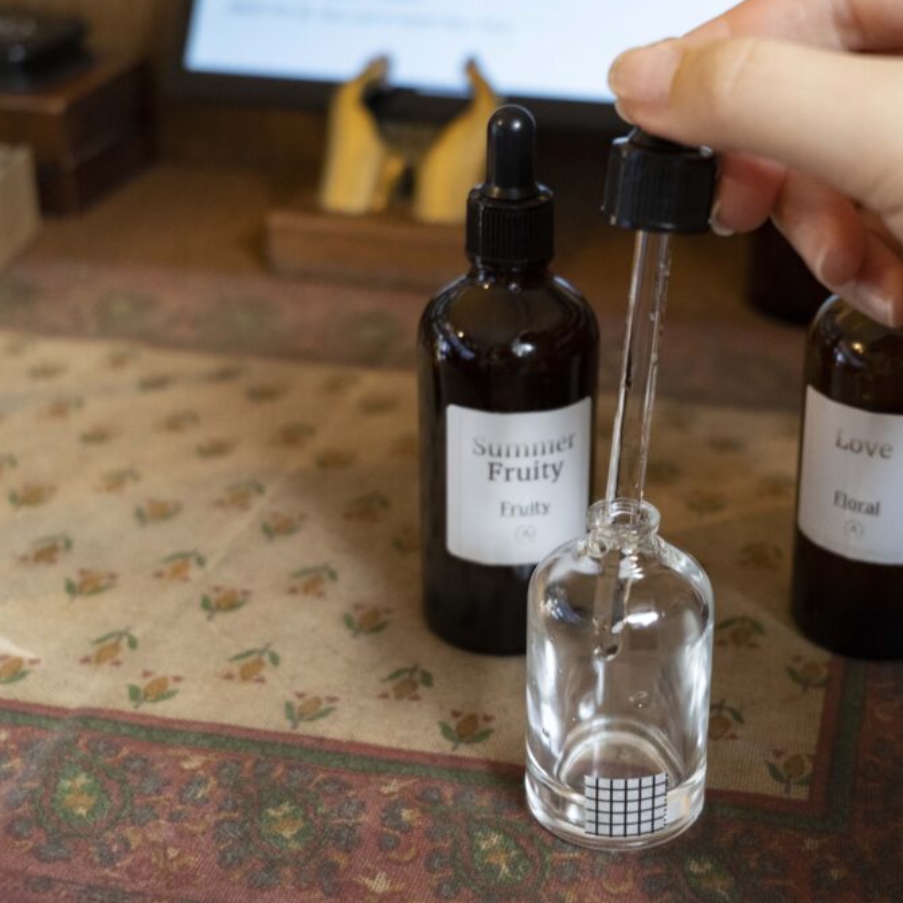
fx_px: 1682
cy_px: 448
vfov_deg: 30.0
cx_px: 625
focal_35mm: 57
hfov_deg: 29.8
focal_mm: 44
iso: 4000
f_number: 5.6
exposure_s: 1/60
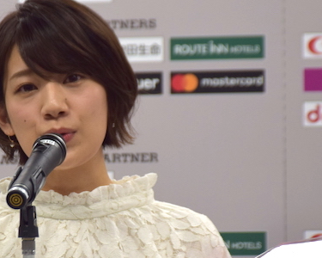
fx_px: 3488
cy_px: 177
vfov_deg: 4.2
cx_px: 64
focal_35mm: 366
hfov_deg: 5.3
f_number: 5.6
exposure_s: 1/125
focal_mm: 122
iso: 400
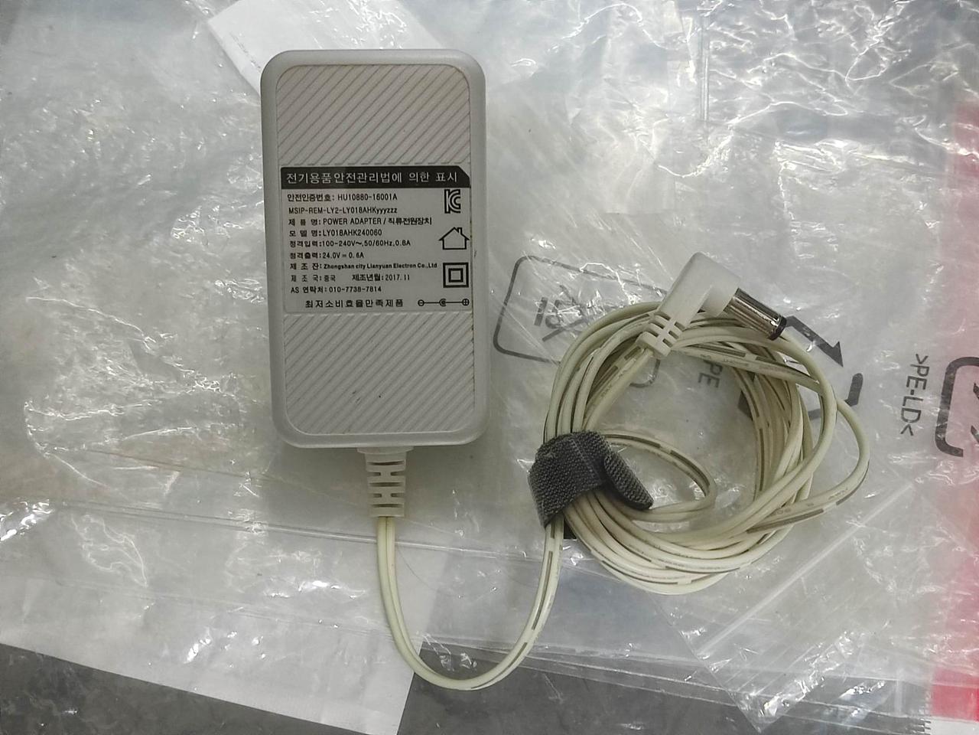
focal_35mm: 45
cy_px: 368
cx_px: 490
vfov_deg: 32.2
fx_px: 1273
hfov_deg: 42.1
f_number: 1.79
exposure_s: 1/30
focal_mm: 4.71
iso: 801
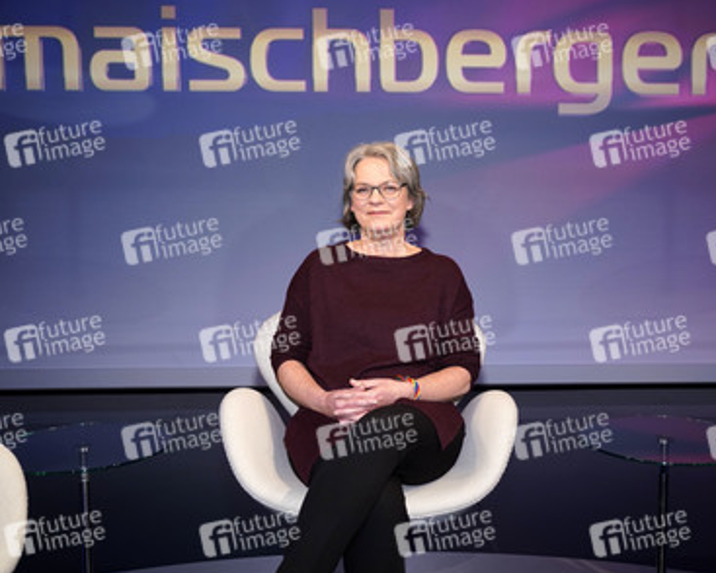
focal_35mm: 38
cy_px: 290
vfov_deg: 39.2
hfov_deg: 47.8
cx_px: 393
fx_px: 806
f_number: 4.5
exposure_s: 1/125
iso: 1600
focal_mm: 33
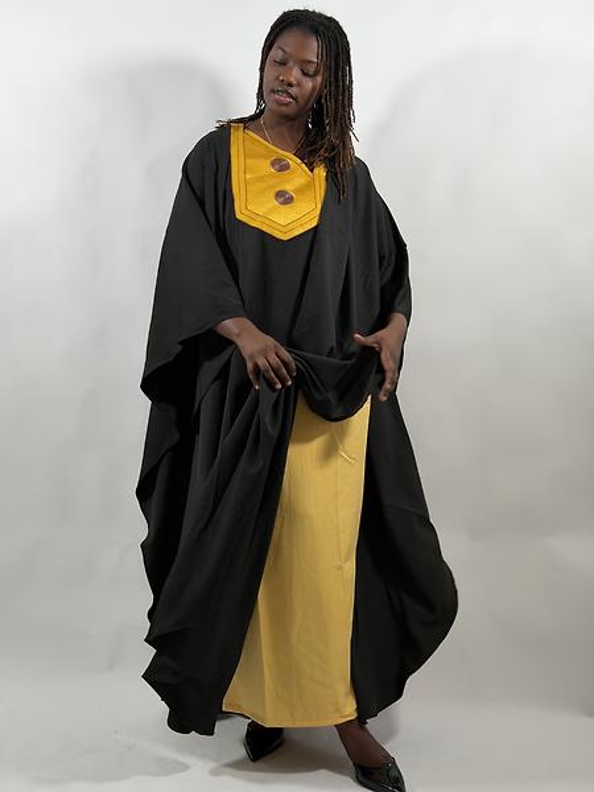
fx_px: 1098
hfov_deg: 30.3
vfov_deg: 39.7
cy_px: 396
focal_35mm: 48
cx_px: 297
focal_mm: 6.76
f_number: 1.78
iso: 80
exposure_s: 1/99
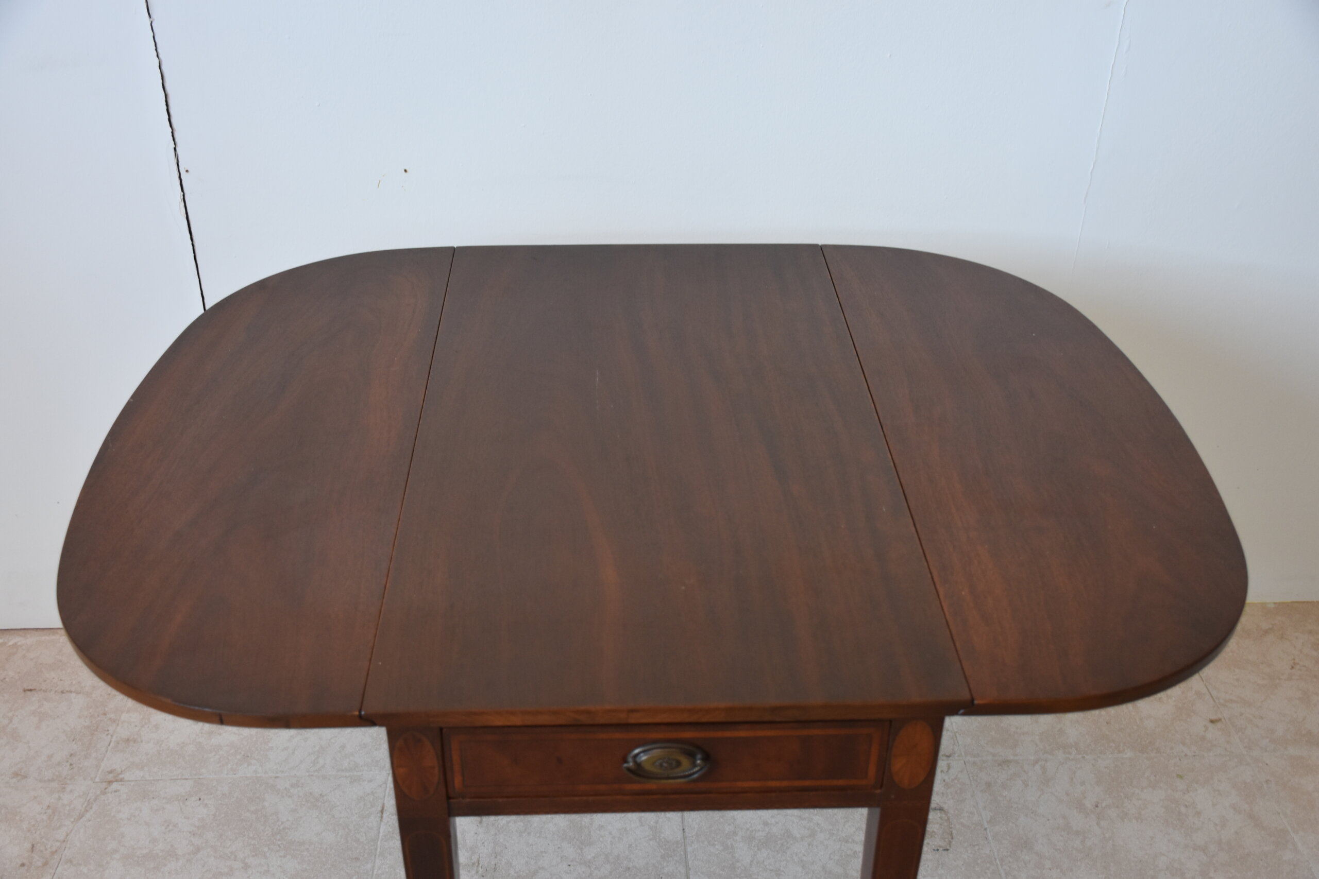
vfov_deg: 36.9
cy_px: 440
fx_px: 1319
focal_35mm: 36
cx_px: 660
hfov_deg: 53.1
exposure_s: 1/60
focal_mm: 24
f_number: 4
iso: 800
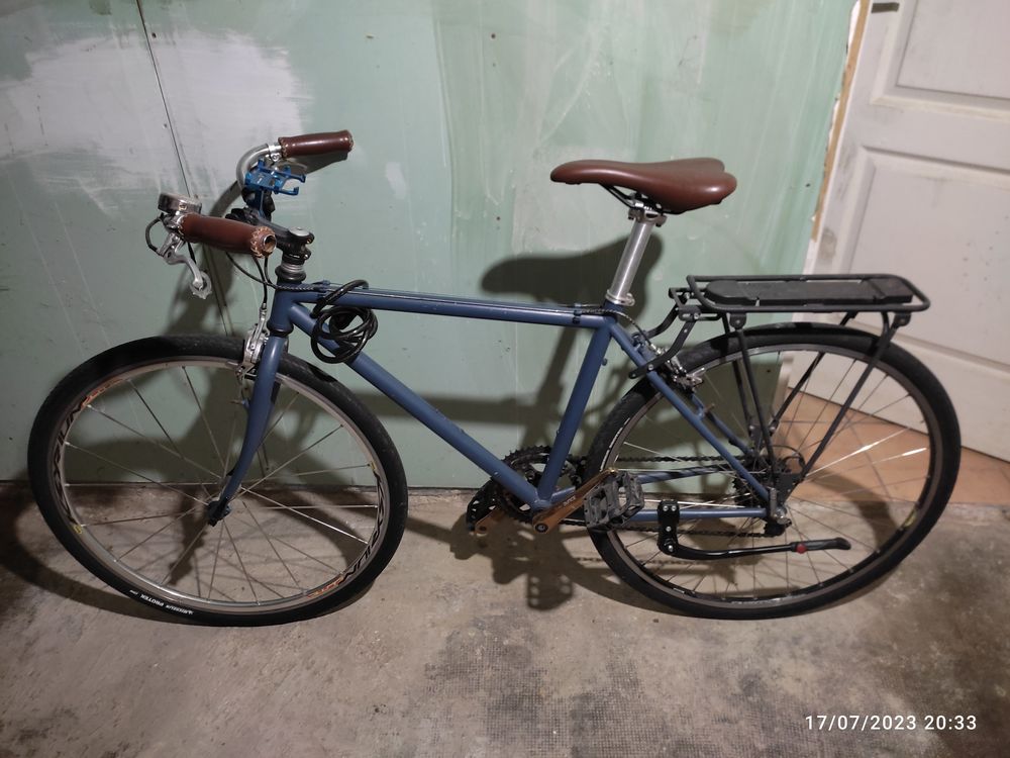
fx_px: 759
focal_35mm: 26
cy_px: 379
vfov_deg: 53.1
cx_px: 505
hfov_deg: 67.3
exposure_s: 1/20
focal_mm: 4.74
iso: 1538
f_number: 1.79
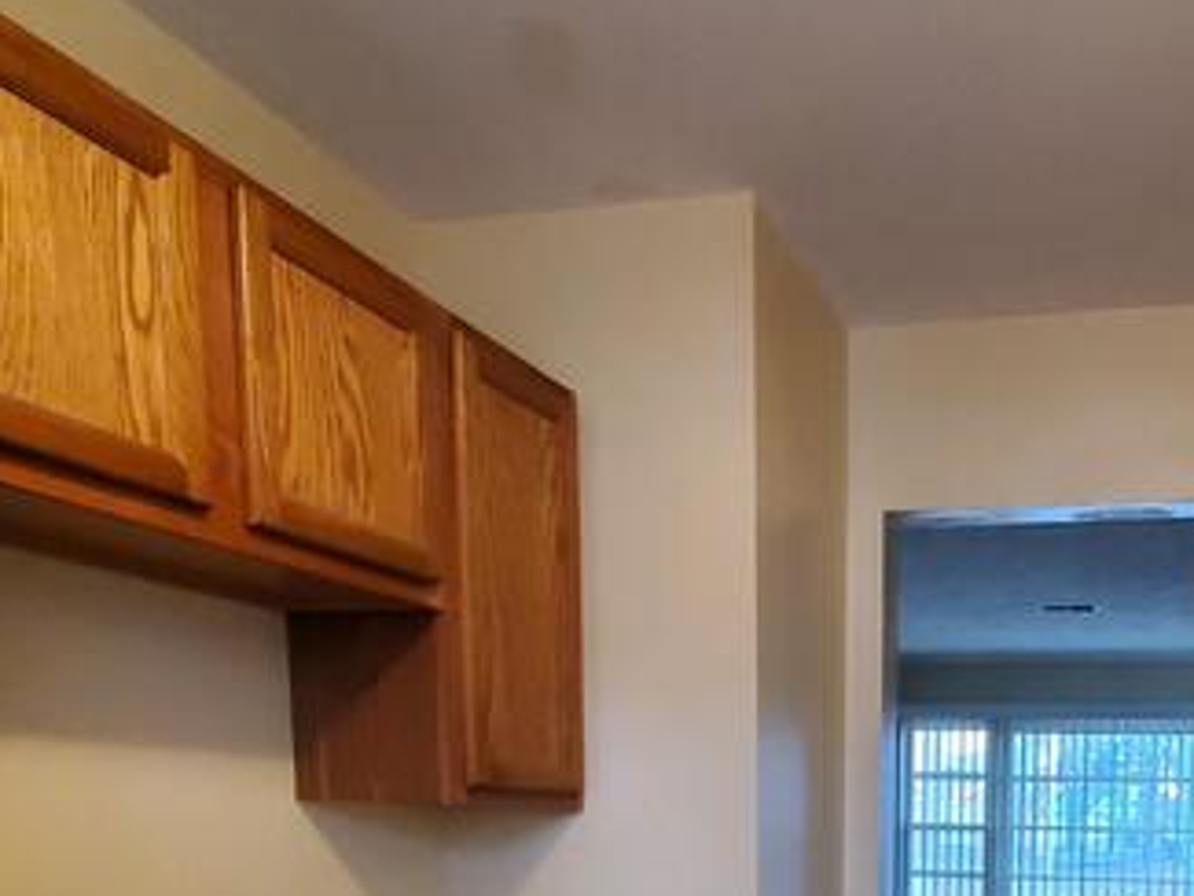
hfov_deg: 53.4
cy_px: 1021
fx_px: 1104
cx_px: 937
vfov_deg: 36.3
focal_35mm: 32
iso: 500
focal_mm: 1.8
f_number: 2.2
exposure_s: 1/29
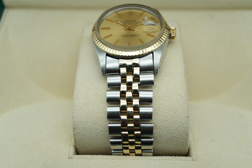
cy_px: 84
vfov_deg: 37.9
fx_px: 245
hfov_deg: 54.4
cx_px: 126
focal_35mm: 35
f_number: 5
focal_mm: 35
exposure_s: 1/250
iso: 400
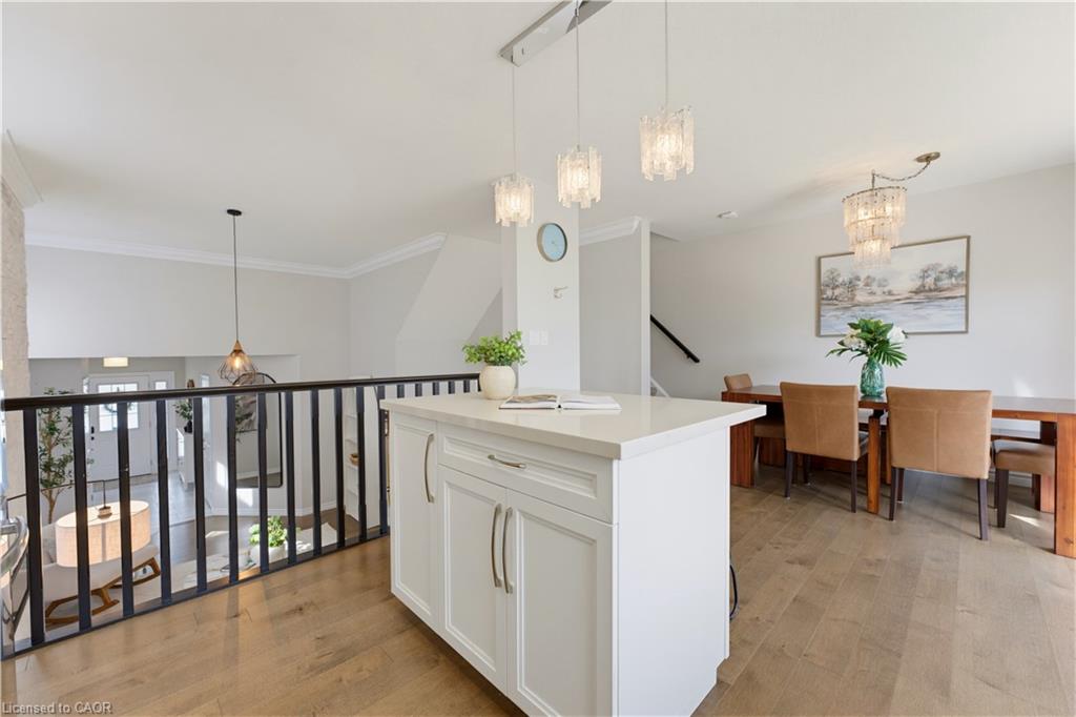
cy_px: 358
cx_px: 538
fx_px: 418
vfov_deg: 81.2
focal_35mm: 14
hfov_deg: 104.3
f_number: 8
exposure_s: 1/13
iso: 400
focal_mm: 14
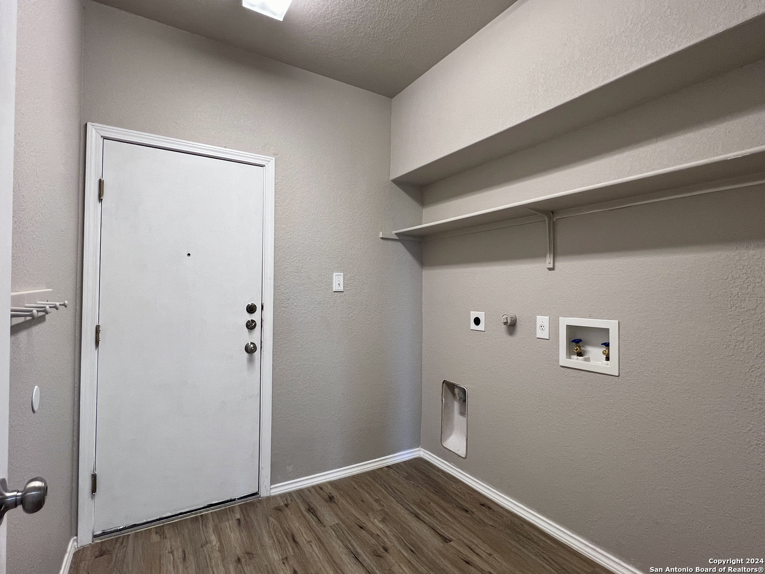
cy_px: 287
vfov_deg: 53.1
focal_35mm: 26
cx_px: 382
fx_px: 575
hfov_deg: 67.3
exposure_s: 1/2915
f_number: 1.5
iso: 50
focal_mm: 5.7
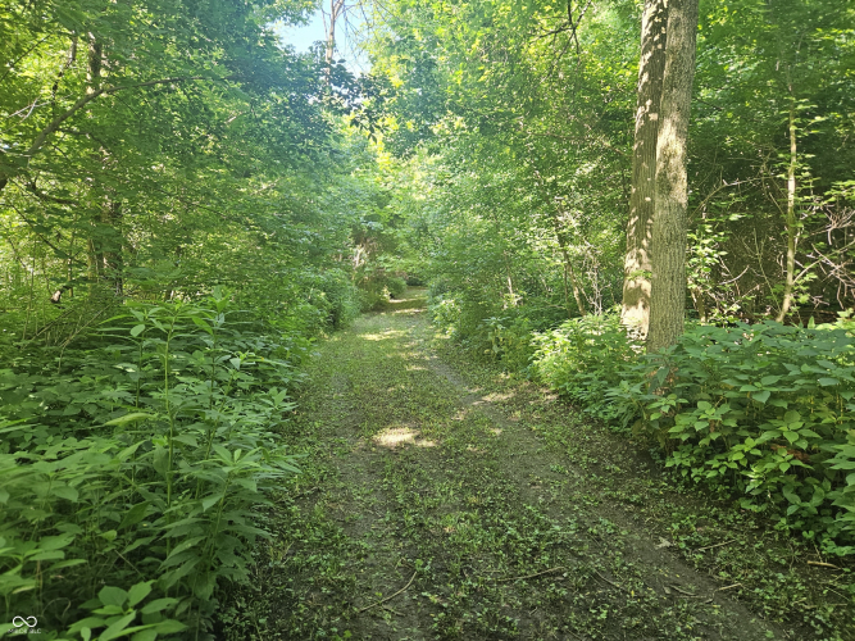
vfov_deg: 58.9
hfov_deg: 73.9
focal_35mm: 23
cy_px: 320
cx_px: 428
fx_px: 568
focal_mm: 5.4
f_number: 1.8
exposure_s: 1/120
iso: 125
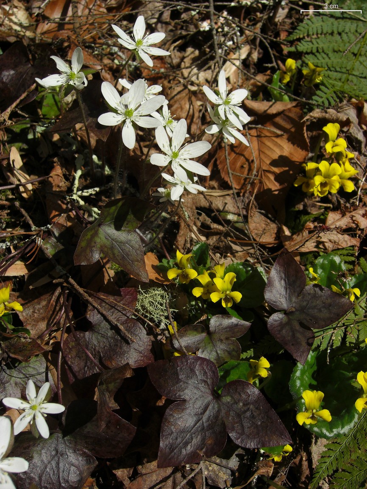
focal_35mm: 38
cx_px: 184
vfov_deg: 49.0
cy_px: 244
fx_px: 537
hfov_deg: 37.7
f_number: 8
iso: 80
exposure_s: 1/400
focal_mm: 7.9
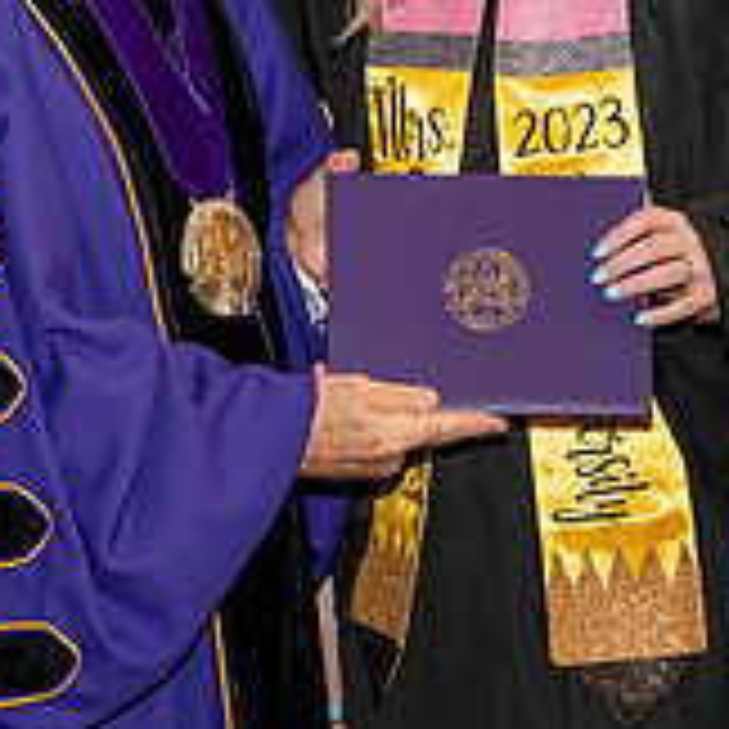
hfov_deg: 8.2
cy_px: 7
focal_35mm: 213
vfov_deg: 8.2
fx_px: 5075
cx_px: 90
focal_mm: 70
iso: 2500
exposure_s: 1/200
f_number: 5
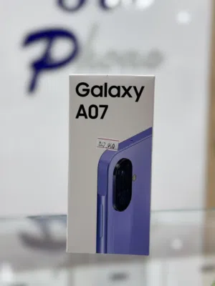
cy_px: 143
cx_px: 108
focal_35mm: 48
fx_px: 398
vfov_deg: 39.7
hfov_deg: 30.3
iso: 80
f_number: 1.78
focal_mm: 6.76
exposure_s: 1/100
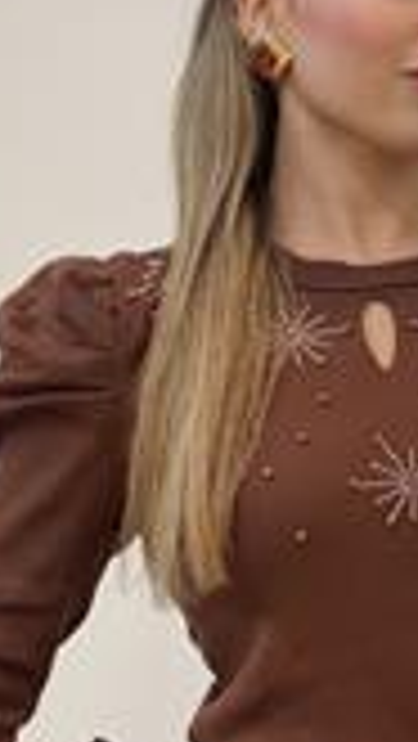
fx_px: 2794
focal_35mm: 142
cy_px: 375
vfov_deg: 15.1
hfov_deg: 8.5
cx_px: 360
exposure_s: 1/100
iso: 80
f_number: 2
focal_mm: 6
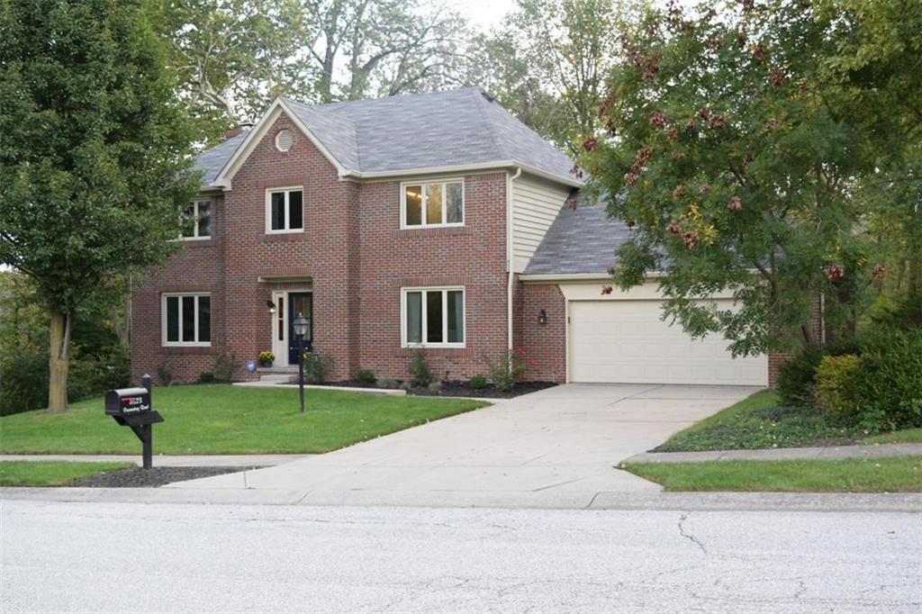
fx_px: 1037
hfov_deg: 47.9
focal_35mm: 40
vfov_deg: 33.0
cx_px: 461
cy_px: 307
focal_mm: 27
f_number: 6.3
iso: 800
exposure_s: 1/400
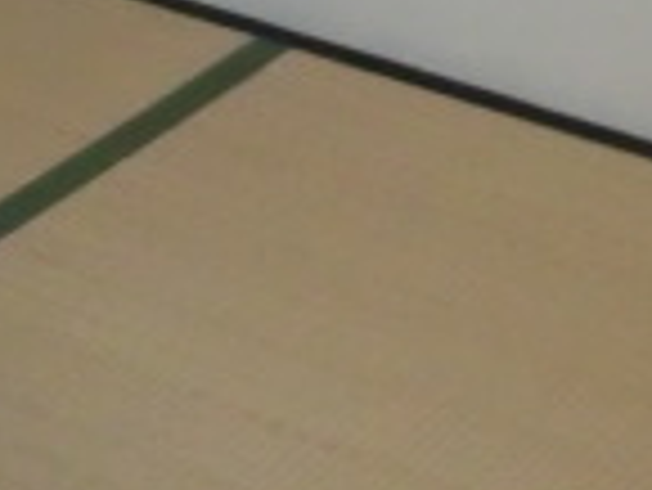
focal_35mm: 106
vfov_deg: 12.1
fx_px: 1998
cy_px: -562
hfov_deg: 14.4
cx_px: 1416
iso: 400
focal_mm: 4.24
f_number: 3
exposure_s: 1/60
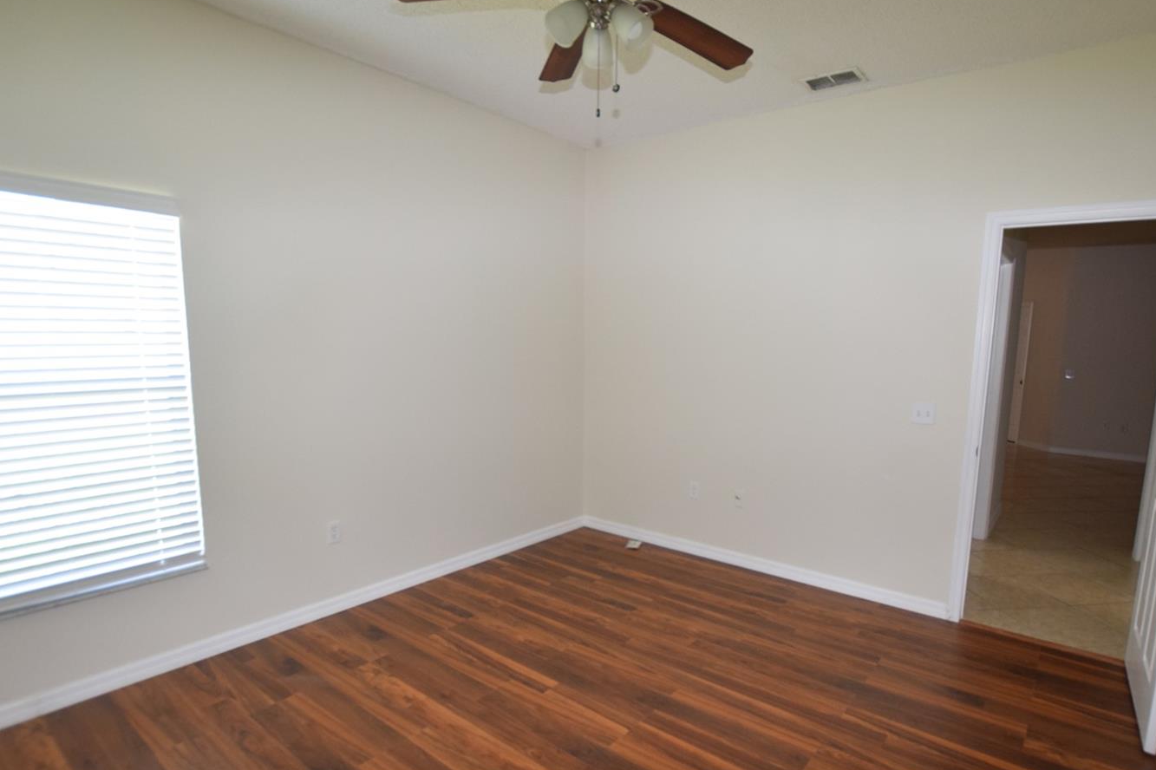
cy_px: 435
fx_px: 578
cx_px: 638
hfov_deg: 89.7
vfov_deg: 67.1
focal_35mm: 18
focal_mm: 10
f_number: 4.5
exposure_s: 1/80
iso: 800
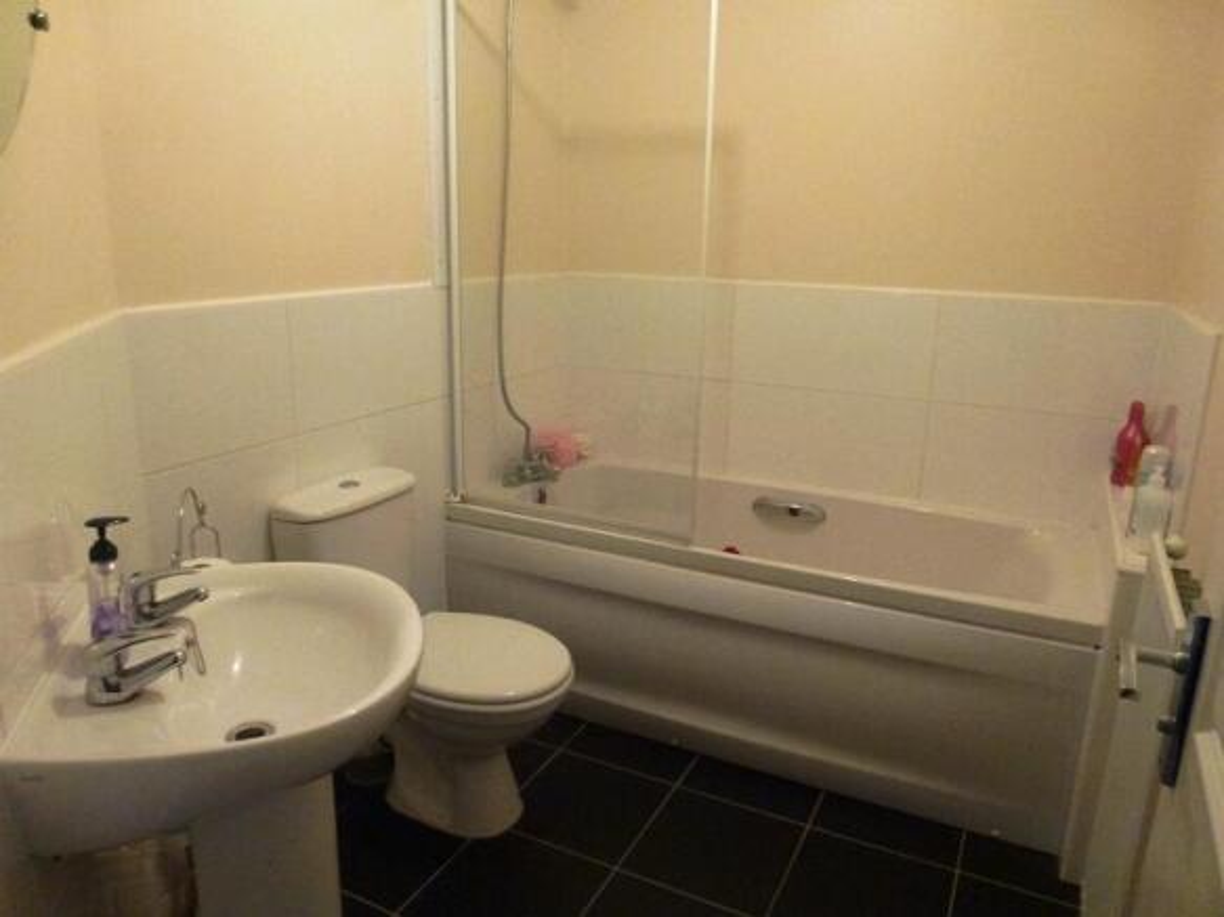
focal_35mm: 24
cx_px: 612
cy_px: 458
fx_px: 848
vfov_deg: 56.8
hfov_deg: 71.6
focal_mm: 4.3
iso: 400
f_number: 3.3
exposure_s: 1/60
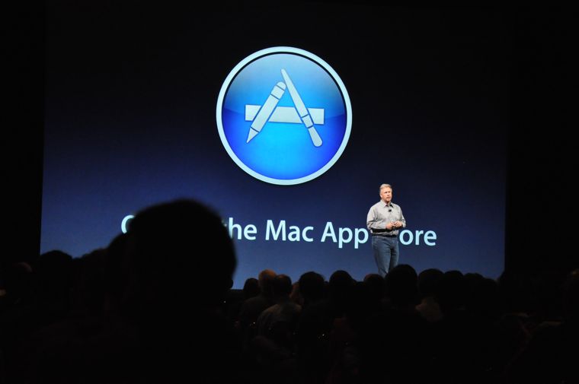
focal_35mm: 93
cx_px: 290
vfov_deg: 14.7
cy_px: 192
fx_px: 1494
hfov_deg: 21.9
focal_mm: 62
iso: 1600
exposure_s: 1/60
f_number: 5.3
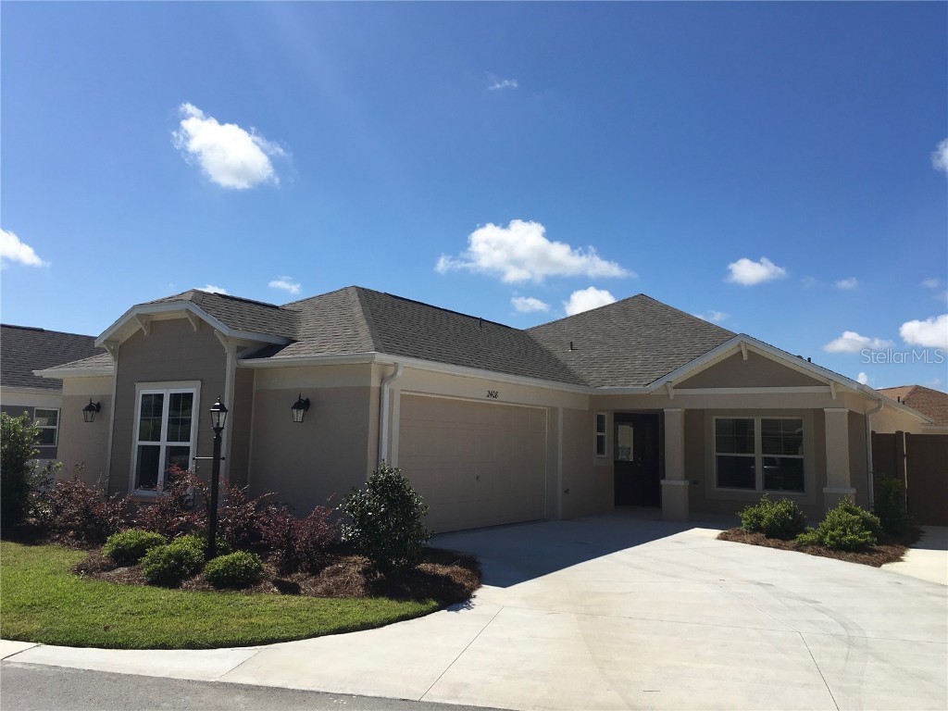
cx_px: 474
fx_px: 794
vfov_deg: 48.2
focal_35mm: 29
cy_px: 356
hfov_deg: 61.7
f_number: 2.2
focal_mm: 4.15
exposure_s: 1/2653
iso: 25
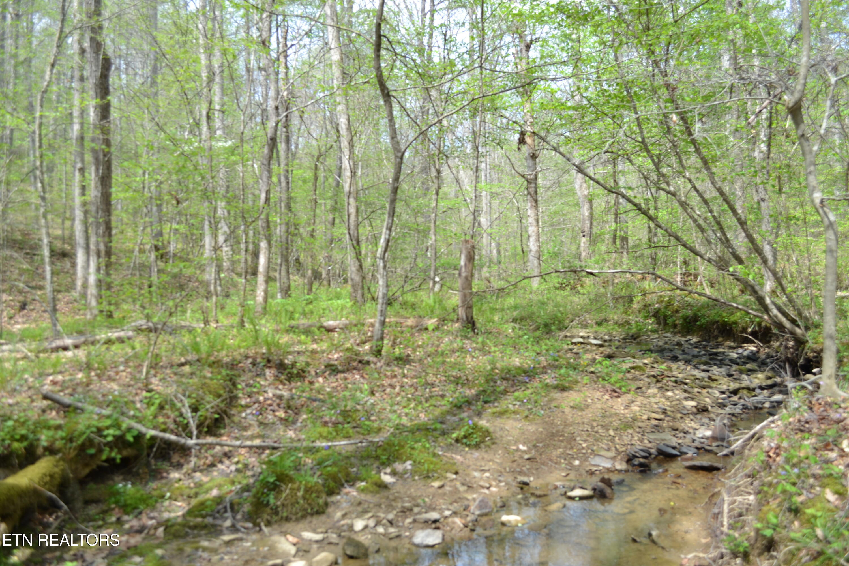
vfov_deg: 43.6
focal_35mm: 30
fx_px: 707
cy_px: 283
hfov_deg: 61.9
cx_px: 424
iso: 100
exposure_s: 1/125
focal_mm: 20
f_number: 5.6
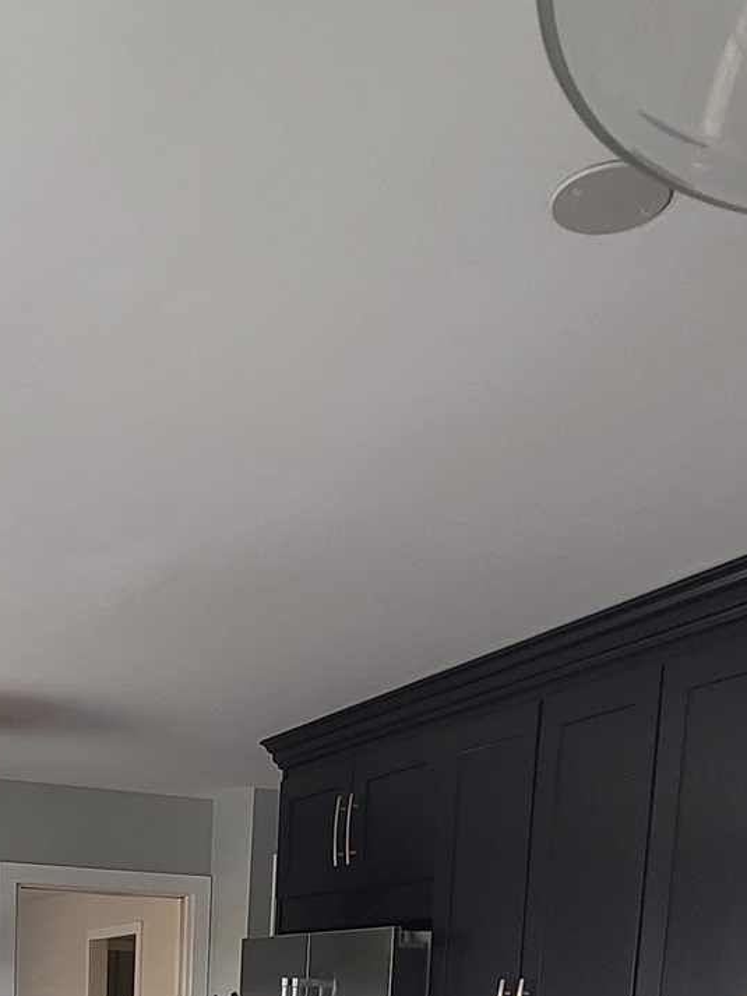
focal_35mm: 42
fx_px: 1208
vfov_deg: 33.8
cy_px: 1263
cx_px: 144
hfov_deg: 33.3
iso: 80
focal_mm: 2.2
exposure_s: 1/60
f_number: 2.2
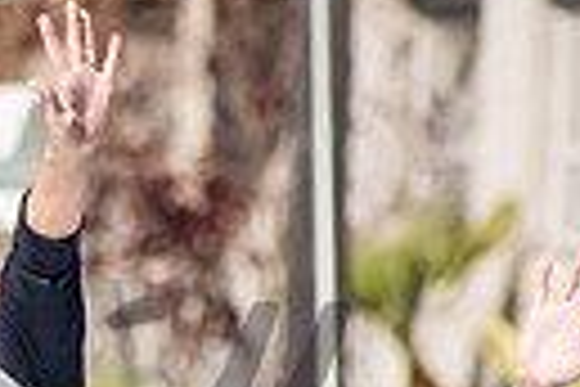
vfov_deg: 0.9
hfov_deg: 1.4
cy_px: 515
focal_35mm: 1484
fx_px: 23907
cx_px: -297
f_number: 5.6
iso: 100
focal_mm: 220
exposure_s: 1/400
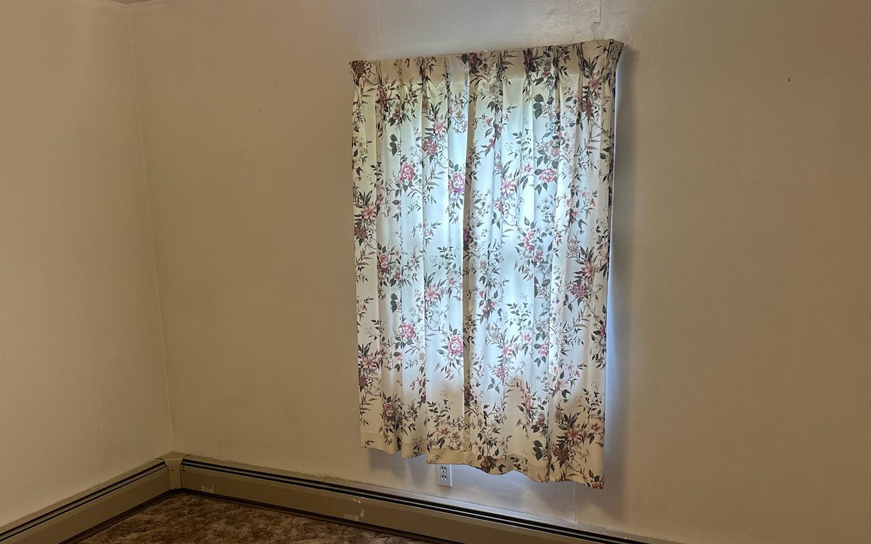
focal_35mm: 33
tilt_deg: -11.7
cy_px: 360
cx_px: 403
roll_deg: +1.4
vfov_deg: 37.9
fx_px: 783
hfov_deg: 58.1
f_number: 1.78
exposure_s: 1/60
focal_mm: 6.86
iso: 250
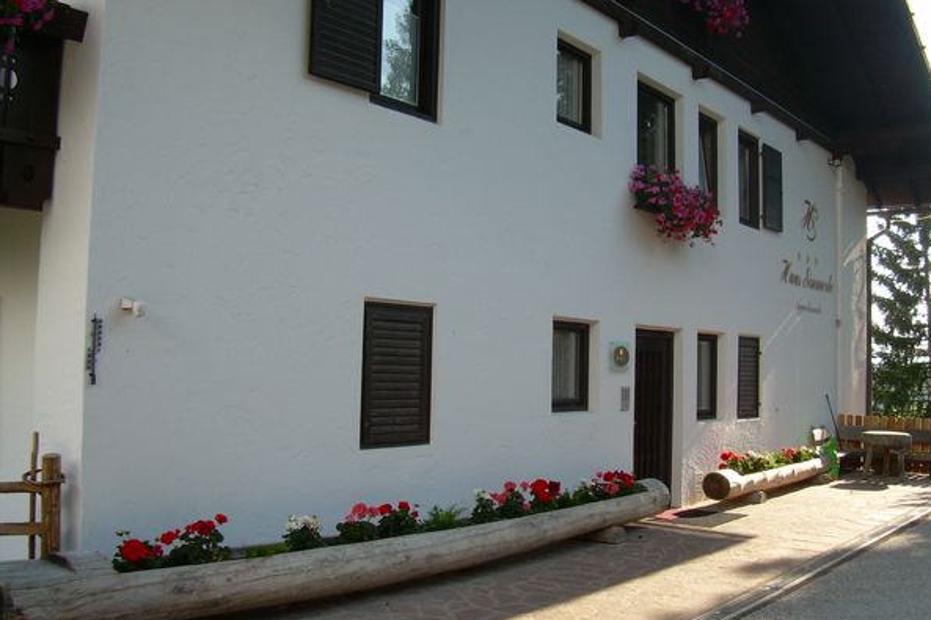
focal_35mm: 40
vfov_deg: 33.4
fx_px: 1034
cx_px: 469
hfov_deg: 48.5
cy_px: 287
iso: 50
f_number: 4.6
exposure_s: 1/162
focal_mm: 6.3
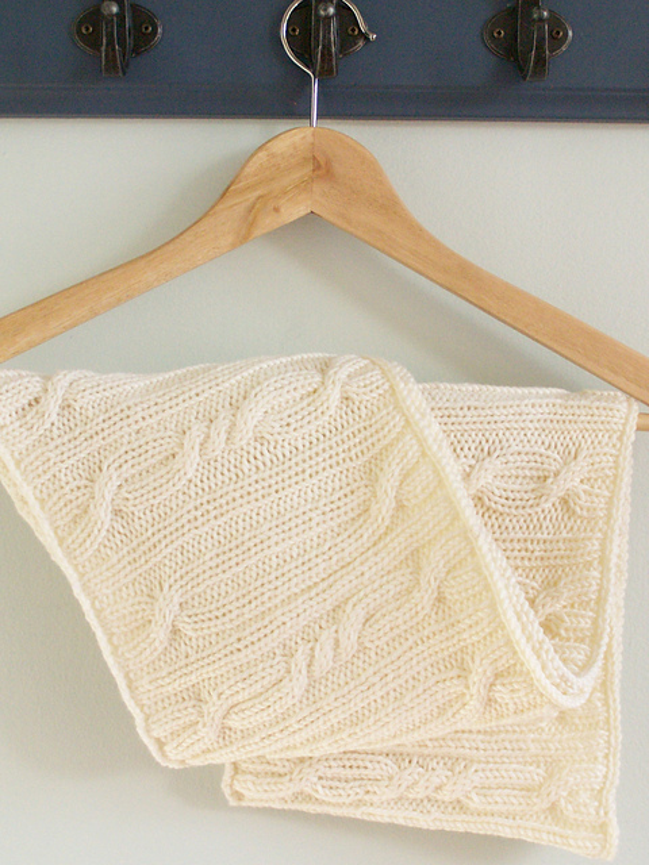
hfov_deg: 21.3
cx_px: 324
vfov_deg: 28.2
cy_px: 432
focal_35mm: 69
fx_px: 1725
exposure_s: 1/180
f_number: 3.6
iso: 400
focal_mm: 11.5
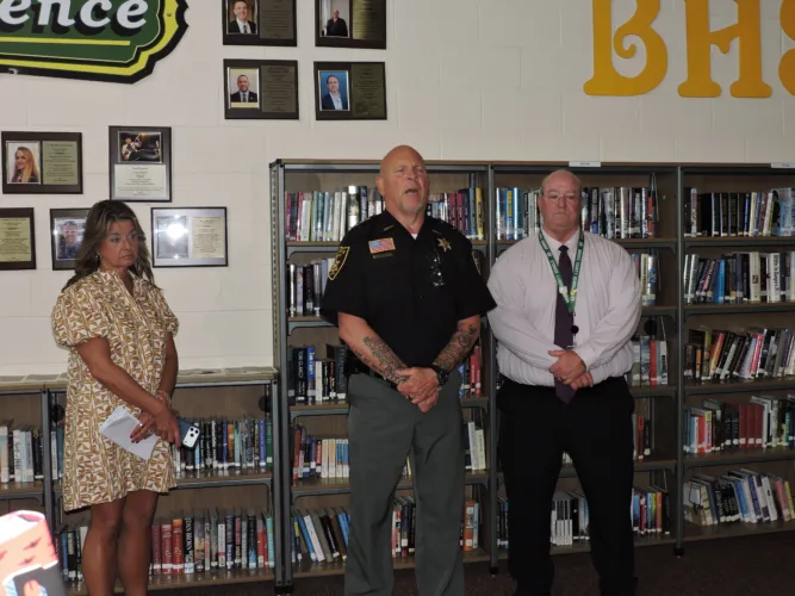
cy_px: 298
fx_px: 987
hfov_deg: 43.9
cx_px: 398
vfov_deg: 33.6
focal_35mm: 43
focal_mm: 7.7
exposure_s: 1/30
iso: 200
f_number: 3.4
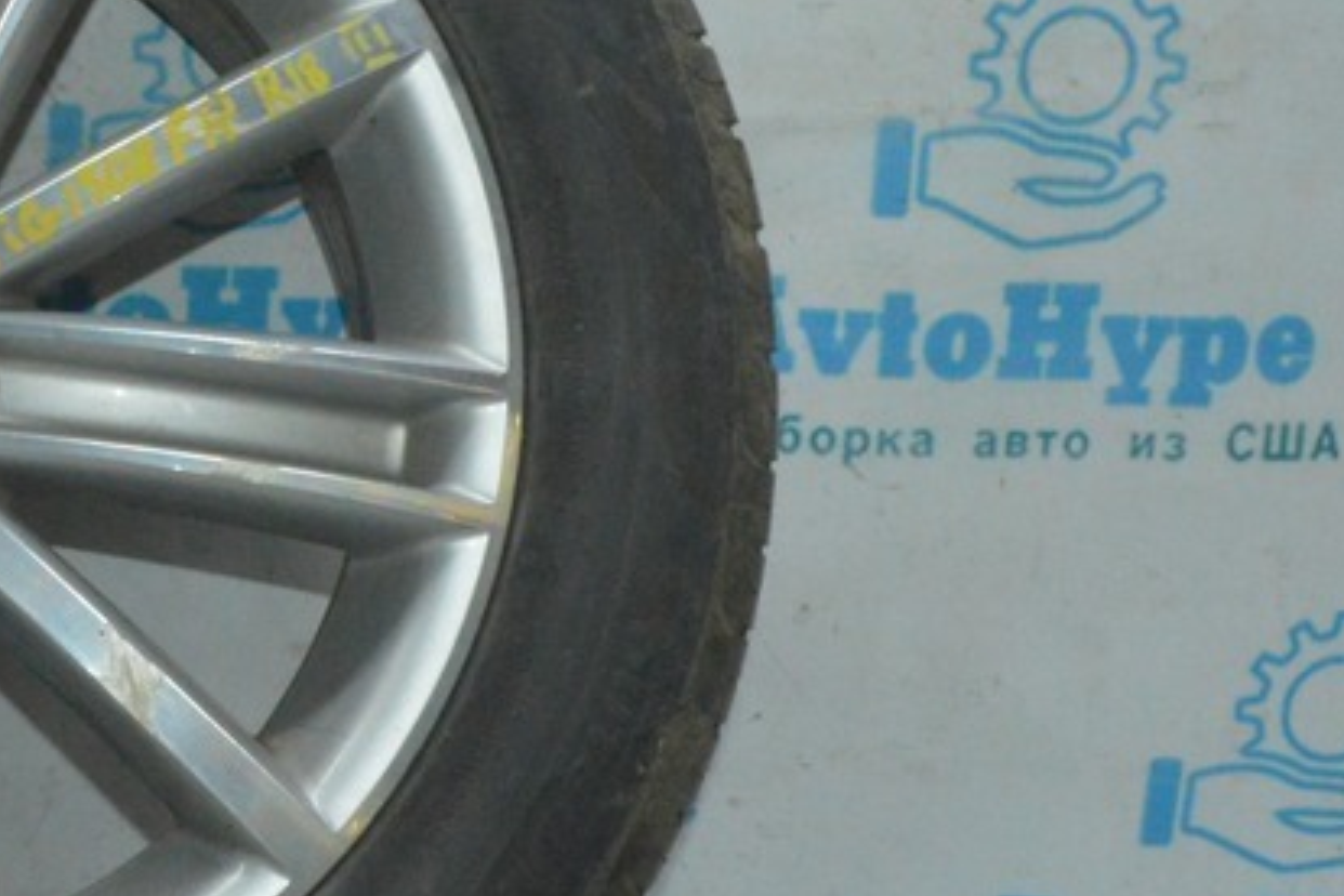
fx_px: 3182
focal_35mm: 85
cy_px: 349
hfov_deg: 22.3
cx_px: -195
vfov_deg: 16.0
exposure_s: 1/50
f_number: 25
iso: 5600
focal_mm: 23
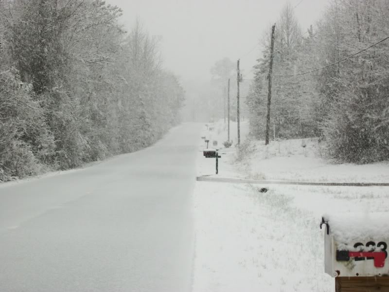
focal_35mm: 96
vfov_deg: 15.4
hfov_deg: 20.4
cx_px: 194
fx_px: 1079
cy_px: 146
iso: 80
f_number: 5.2
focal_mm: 17.1
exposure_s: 1/80
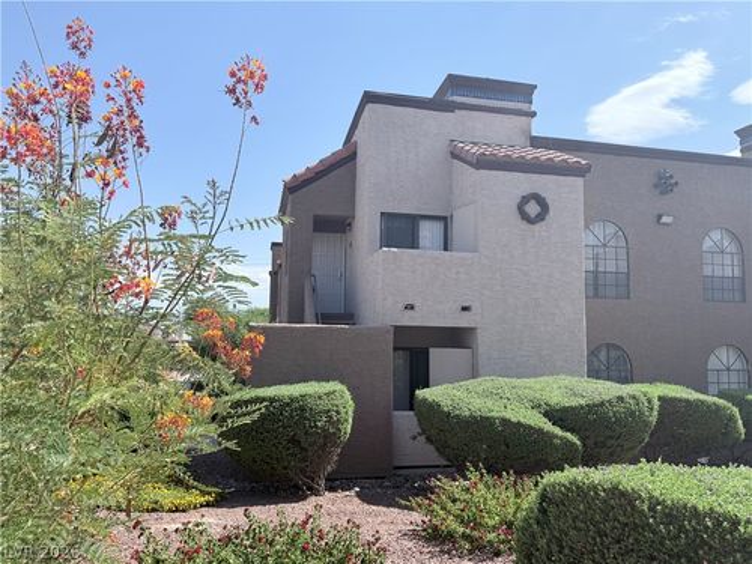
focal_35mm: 24
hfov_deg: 71.6
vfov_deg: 56.8
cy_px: 282
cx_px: 376
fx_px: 521
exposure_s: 1/5319
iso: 100
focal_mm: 6.76
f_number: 1.78
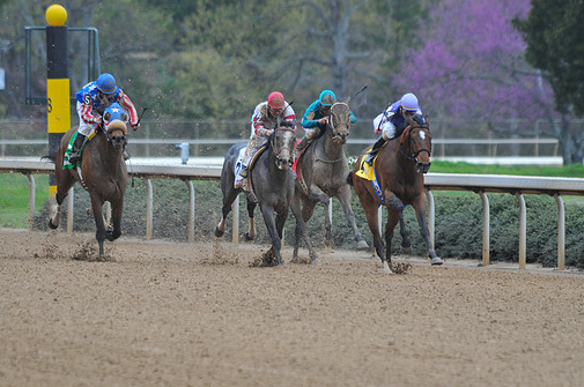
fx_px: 11159
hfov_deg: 3.0
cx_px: 313
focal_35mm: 689
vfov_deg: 2.0
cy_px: 169
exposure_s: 1/1000
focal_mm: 400
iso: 720
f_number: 5.6
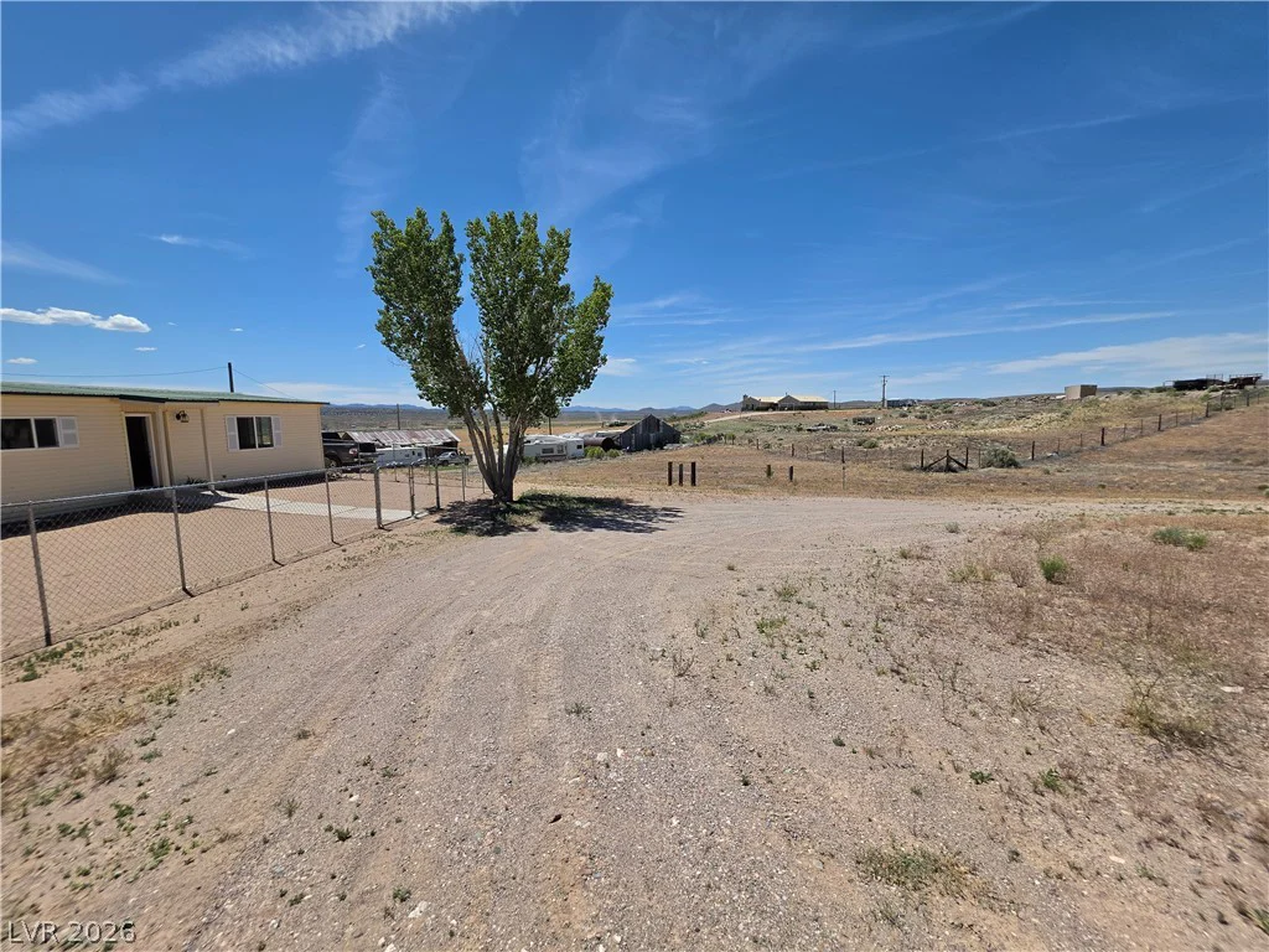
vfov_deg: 89.9
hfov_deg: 106.2
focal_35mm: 13
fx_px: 477
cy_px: 476
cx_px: 634
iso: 32
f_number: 1.9
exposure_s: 1/2805
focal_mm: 2.2
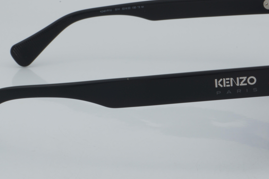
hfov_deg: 18.4
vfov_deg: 12.3
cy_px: 76
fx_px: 829
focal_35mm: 111
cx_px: 133
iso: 100
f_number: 32
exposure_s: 1/4
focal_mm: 50
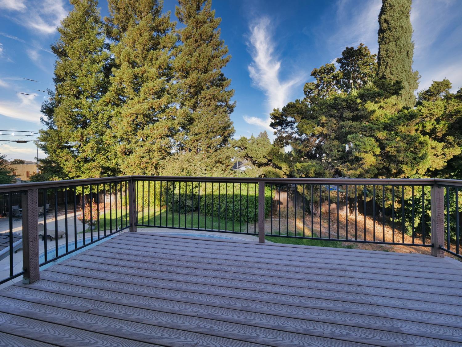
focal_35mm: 14
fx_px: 187
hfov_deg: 102.1
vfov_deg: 85.7
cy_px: 174
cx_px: 231
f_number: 5.6
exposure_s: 1/125
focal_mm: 7
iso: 100
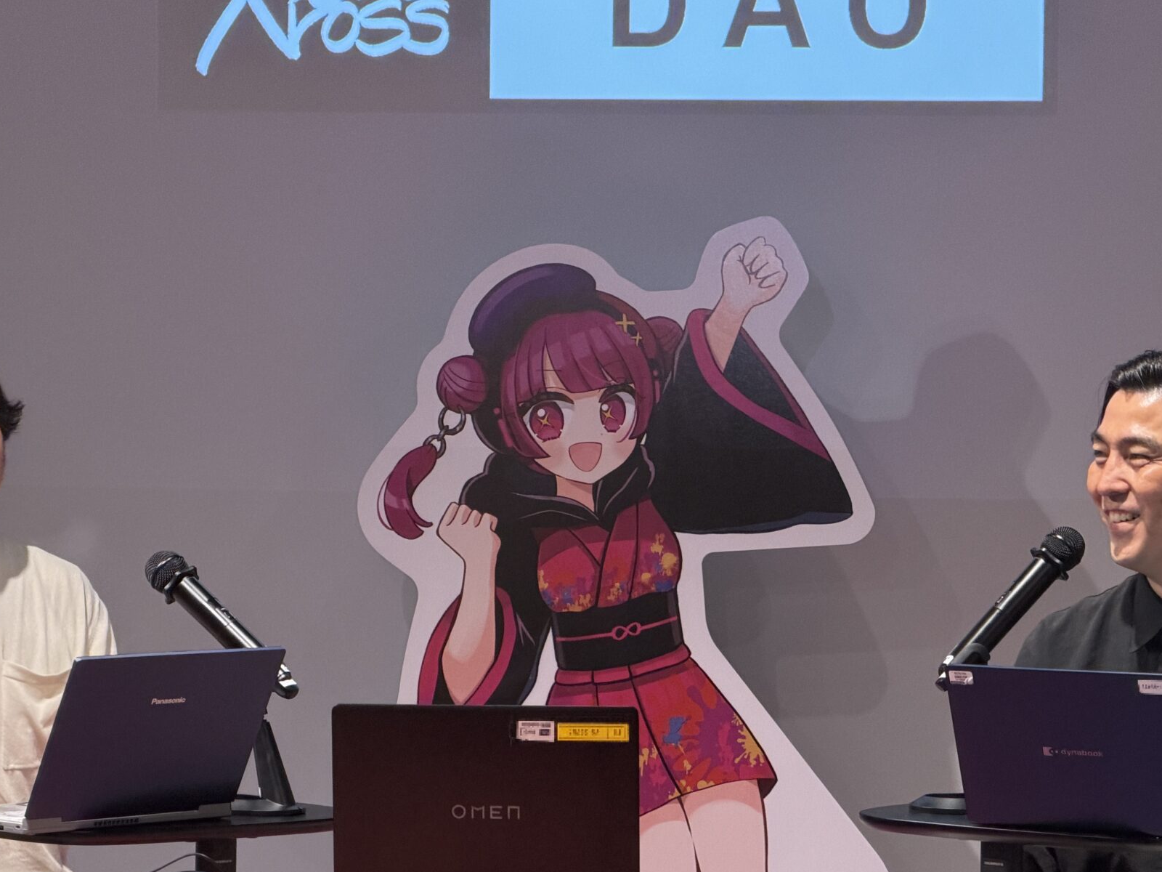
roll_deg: -0.2
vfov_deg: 9.3
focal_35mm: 160
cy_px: 581
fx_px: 5371
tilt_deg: -3.3
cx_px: 489
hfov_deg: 12.3
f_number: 2.8
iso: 500
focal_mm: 16.89
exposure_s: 1/96
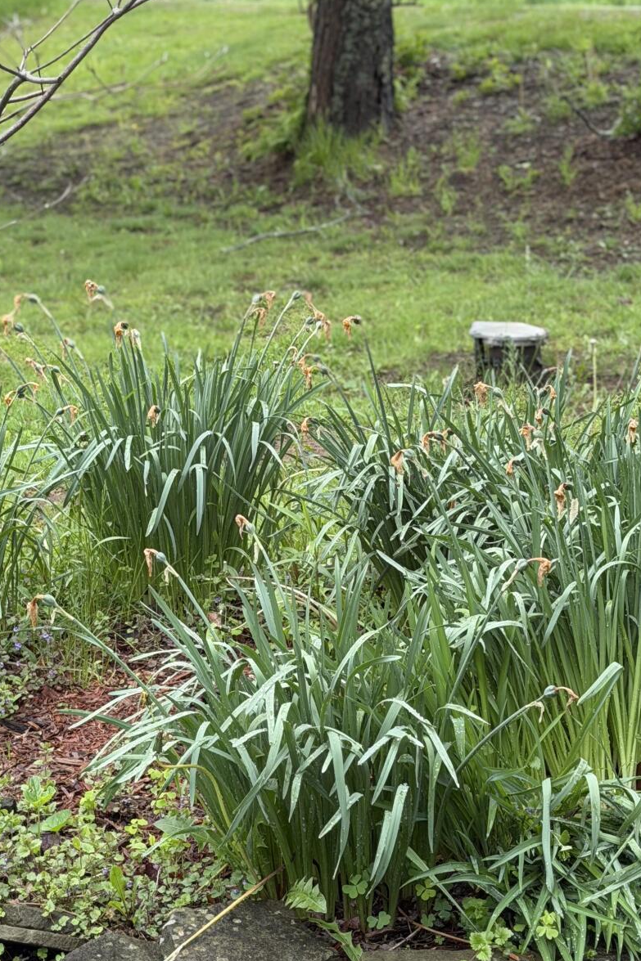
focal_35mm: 85
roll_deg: +0.3
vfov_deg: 23.9
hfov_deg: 16.1
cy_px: 486
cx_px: 307
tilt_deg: -13.3
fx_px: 2271
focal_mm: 6.76
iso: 64
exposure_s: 1/669
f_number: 1.78
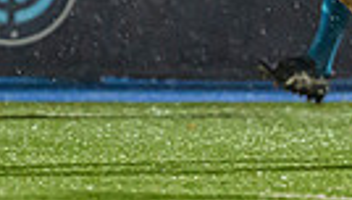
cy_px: -18
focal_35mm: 2975
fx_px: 27823
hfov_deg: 0.7
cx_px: 519
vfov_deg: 0.4
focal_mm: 400
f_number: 3.2
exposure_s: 1/1000
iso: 6400
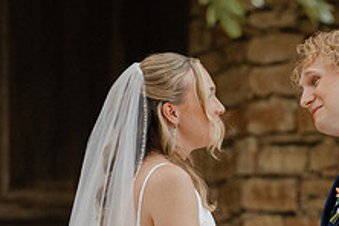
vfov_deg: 2.7
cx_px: 327
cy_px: 245
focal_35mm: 510
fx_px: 4802
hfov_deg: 4.0
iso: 720
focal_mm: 195
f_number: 2.8
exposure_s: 1/2000
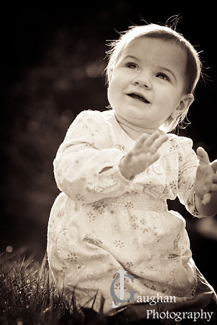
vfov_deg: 15.9
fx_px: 1164
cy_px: 162
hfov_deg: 10.7
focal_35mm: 129
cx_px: 108
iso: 320
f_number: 3.5
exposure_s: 1/1600
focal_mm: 86
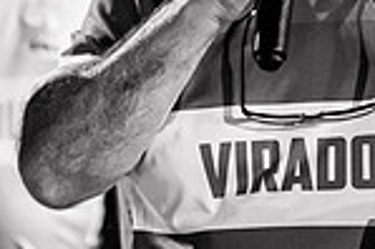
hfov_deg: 10.5
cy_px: 36
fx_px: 2029
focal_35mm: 195
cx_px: 53
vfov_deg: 7.0
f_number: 1.2
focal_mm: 50
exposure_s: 1/320
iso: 2000
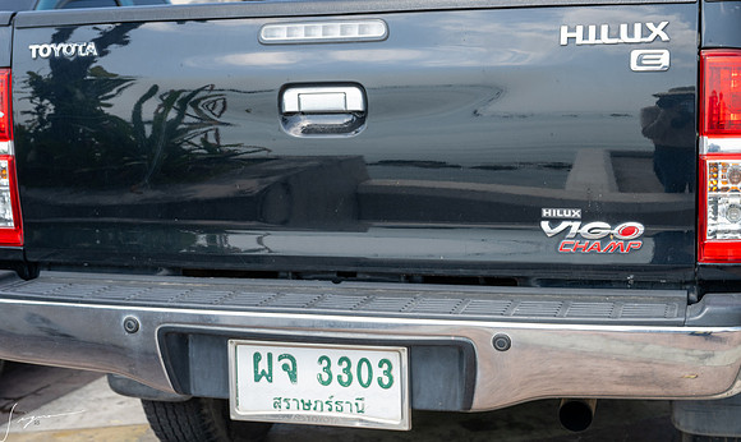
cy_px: 235
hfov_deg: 37.4
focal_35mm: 55
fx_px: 1095
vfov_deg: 22.8
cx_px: 390
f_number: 5.6
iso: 400
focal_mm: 42
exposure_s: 1/500
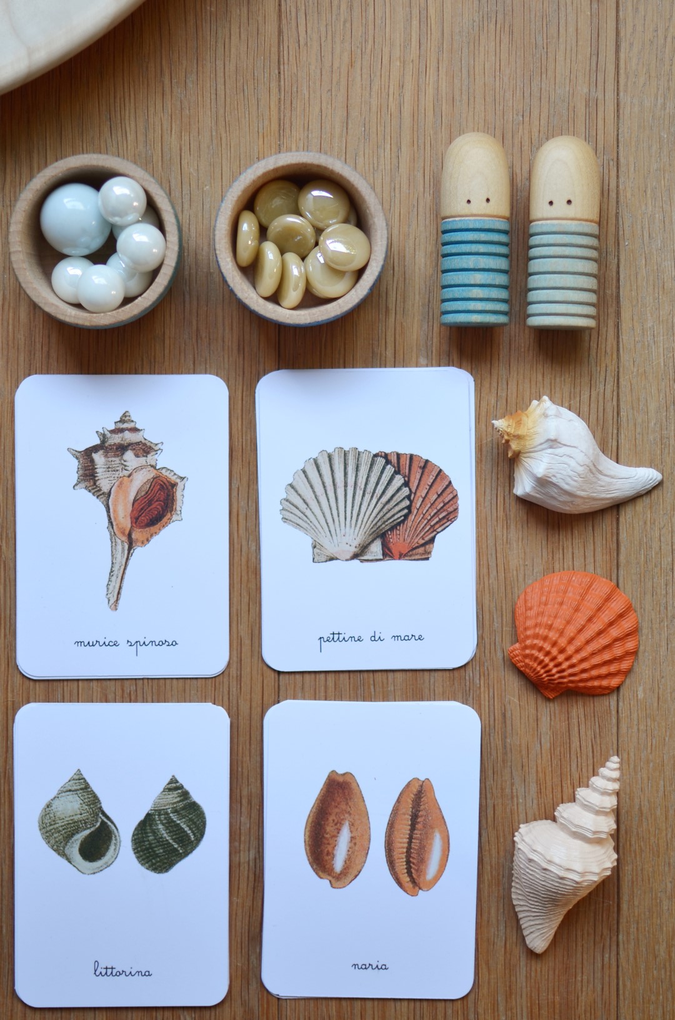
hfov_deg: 25.6
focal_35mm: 52
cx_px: 338
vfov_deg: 37.9
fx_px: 1483
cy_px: 510
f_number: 1.8
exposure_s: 1/100
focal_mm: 35
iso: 125
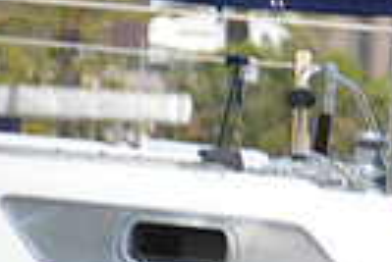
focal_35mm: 883
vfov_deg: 1.6
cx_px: 675
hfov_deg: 2.3
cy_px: 50
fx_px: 9627
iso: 110
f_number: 5.6
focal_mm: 135
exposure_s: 1/500
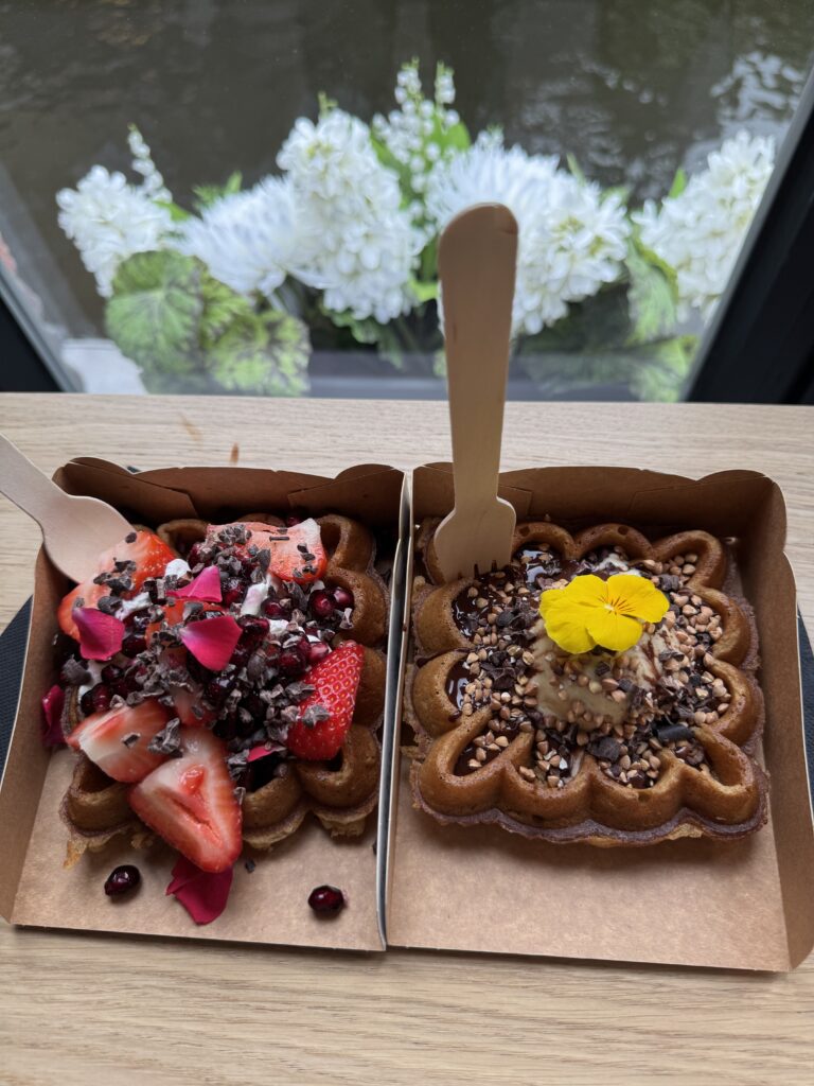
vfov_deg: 71.6
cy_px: 543
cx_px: 407
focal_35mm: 24
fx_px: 752
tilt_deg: -62.6
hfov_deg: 56.8
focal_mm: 6.76
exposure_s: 1/268
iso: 64
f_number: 1.78
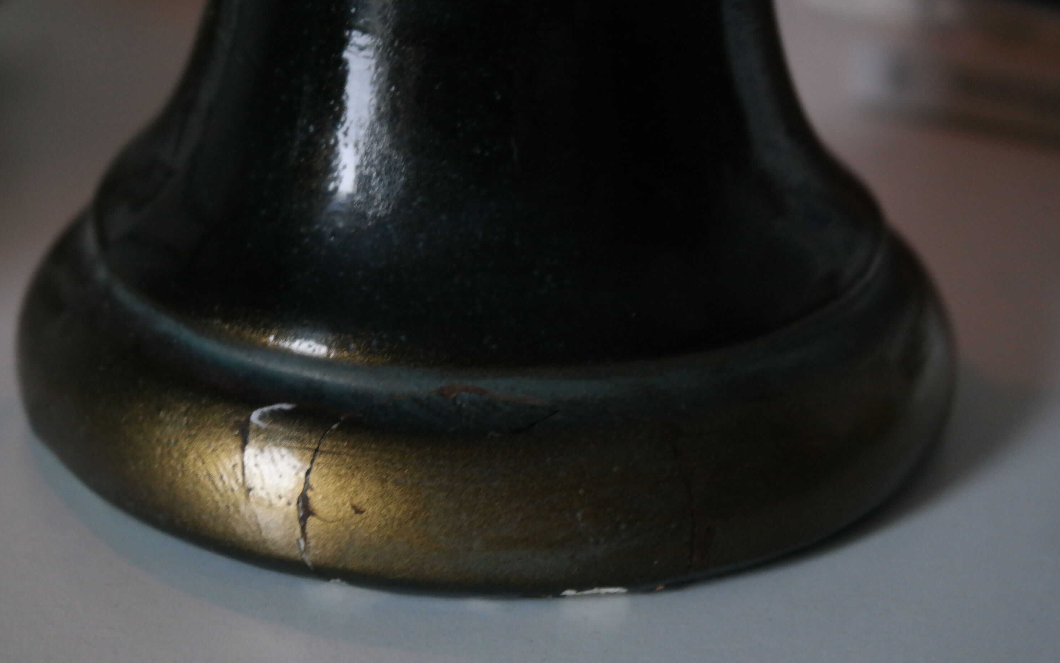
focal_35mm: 79
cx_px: 529
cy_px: 341
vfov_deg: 16.5
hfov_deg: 26.1
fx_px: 2282
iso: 1600
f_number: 5.6
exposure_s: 1/30
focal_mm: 50
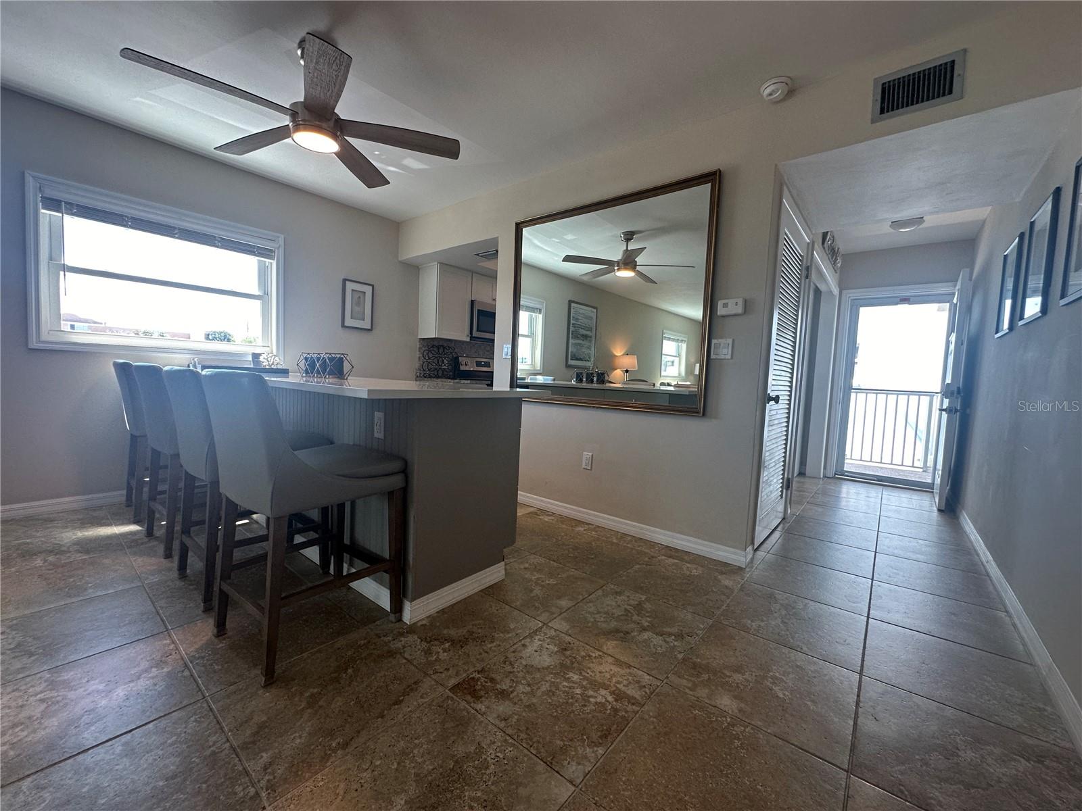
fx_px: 438
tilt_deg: -3.2
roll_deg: -2.4
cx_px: 541
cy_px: 406
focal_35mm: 14
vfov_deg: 85.7
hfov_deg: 102.1
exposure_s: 1/120
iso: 125
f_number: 2.2
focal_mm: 2.22
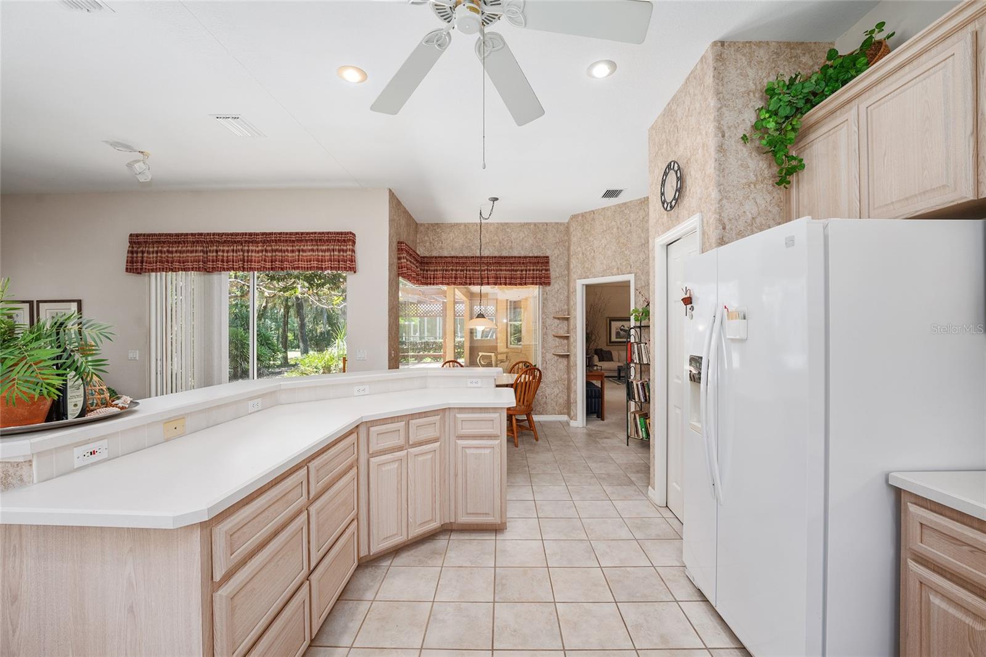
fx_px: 383
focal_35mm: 14
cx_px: 493
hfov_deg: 104.3
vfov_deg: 81.2
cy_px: 328
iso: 400
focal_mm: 14
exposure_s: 1/8
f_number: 7.1
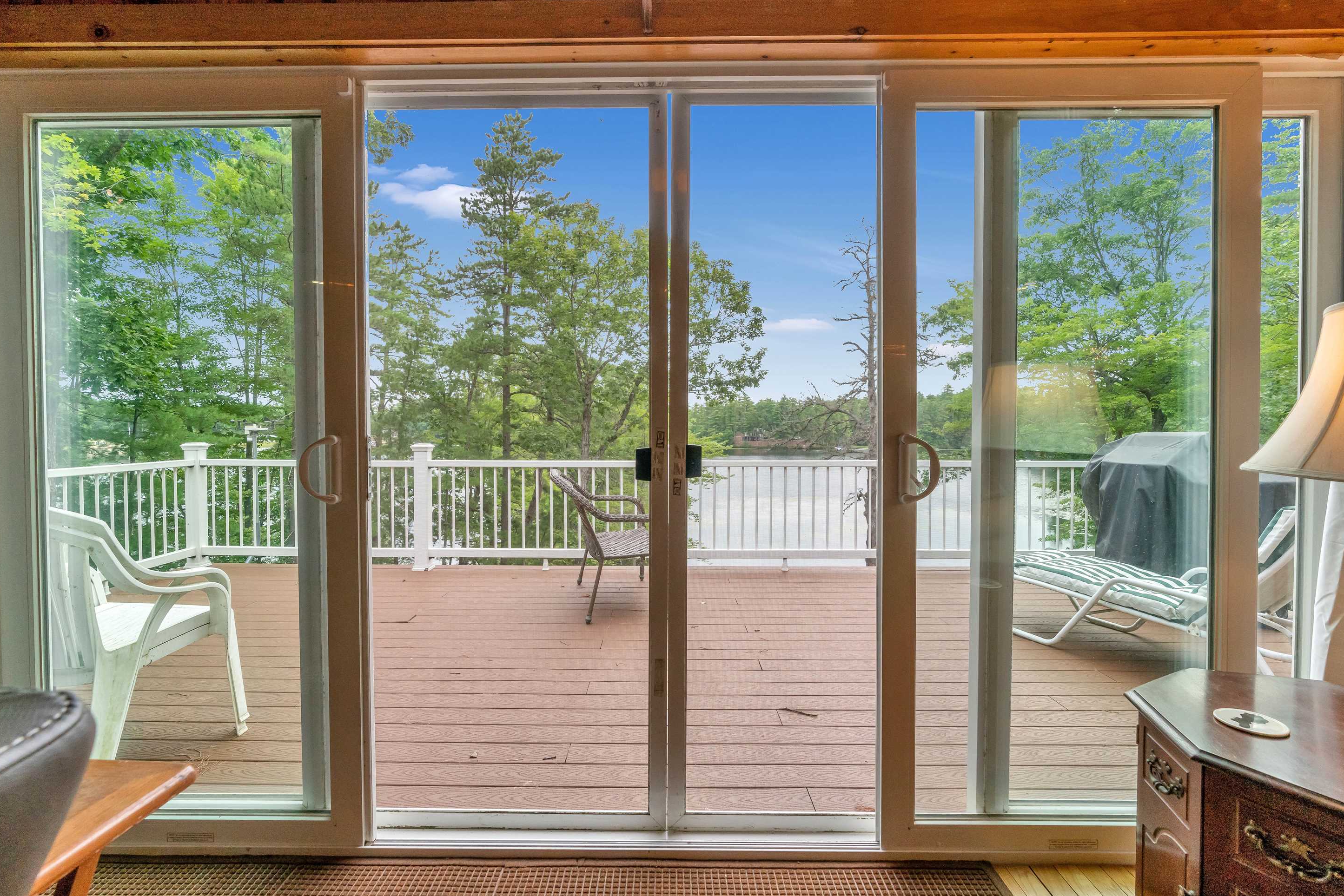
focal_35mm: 17
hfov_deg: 93.3
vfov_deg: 70.4
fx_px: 635
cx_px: 656
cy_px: 430
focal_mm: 16
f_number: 8
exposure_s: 1/500
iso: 800
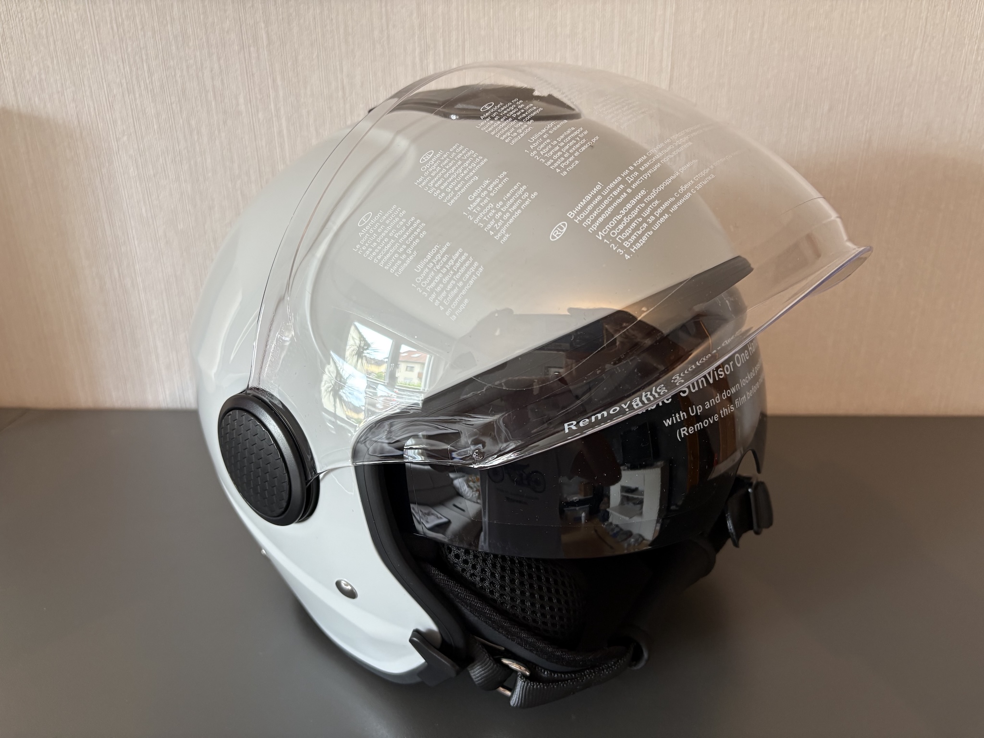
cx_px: 492
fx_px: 739
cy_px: 369
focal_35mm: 26
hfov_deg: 67.3
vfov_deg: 53.1
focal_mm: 5.96
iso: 160
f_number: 1.6
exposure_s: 1/50
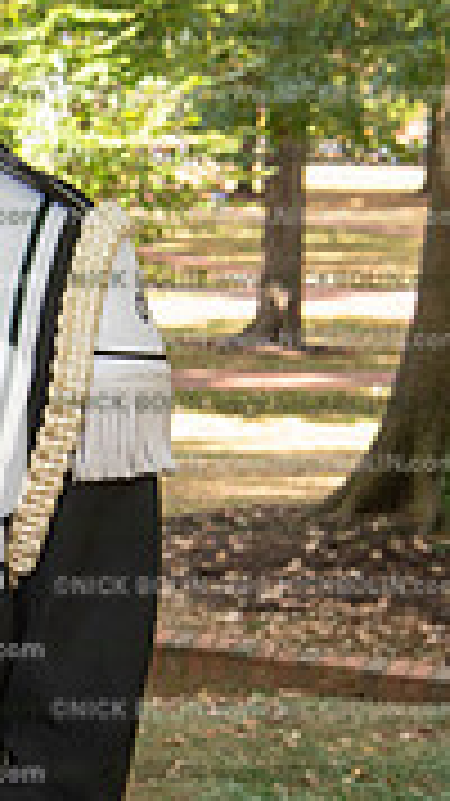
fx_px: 2357
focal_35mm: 111
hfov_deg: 10.6
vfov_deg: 19.3
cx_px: -162
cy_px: 464
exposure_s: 1/100
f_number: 8
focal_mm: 42
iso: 500
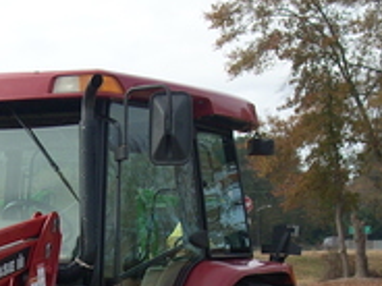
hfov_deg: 12.2
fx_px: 1766
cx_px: 4
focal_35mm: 160
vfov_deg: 9.2
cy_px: 338
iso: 64
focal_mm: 9
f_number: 3.4
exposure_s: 1/354
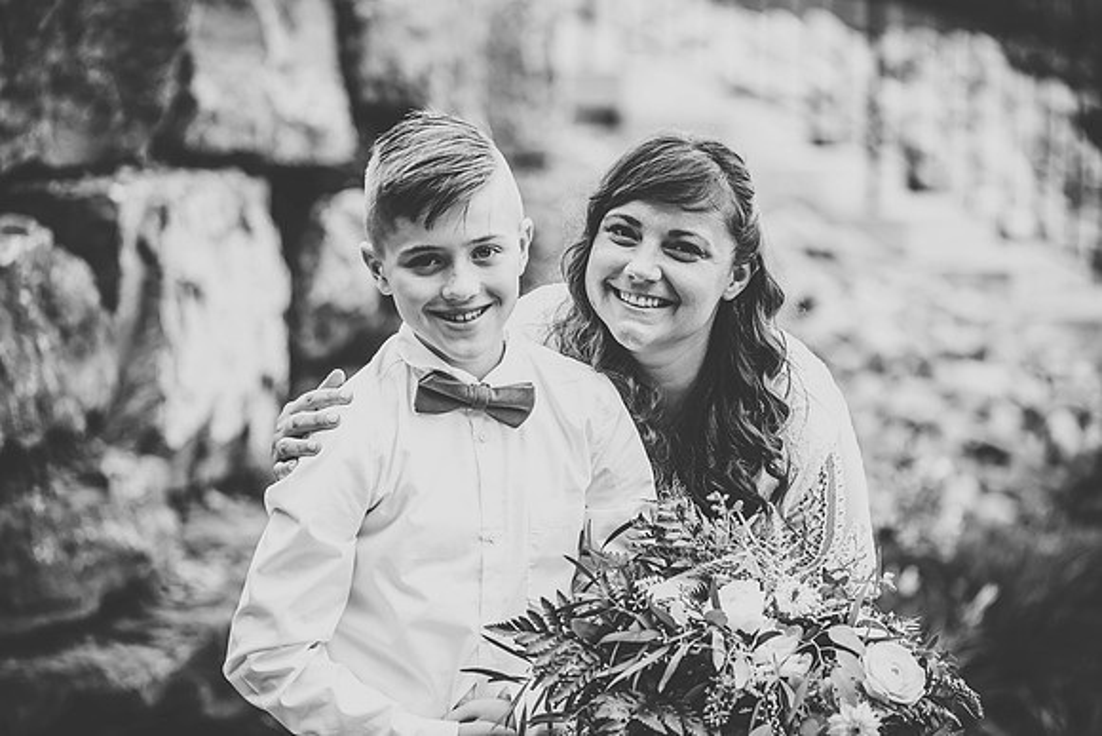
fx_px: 3980
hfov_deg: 15.8
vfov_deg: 10.6
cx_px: 551
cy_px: 368
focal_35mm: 130
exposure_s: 1/320
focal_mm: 130
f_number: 2.8
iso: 500
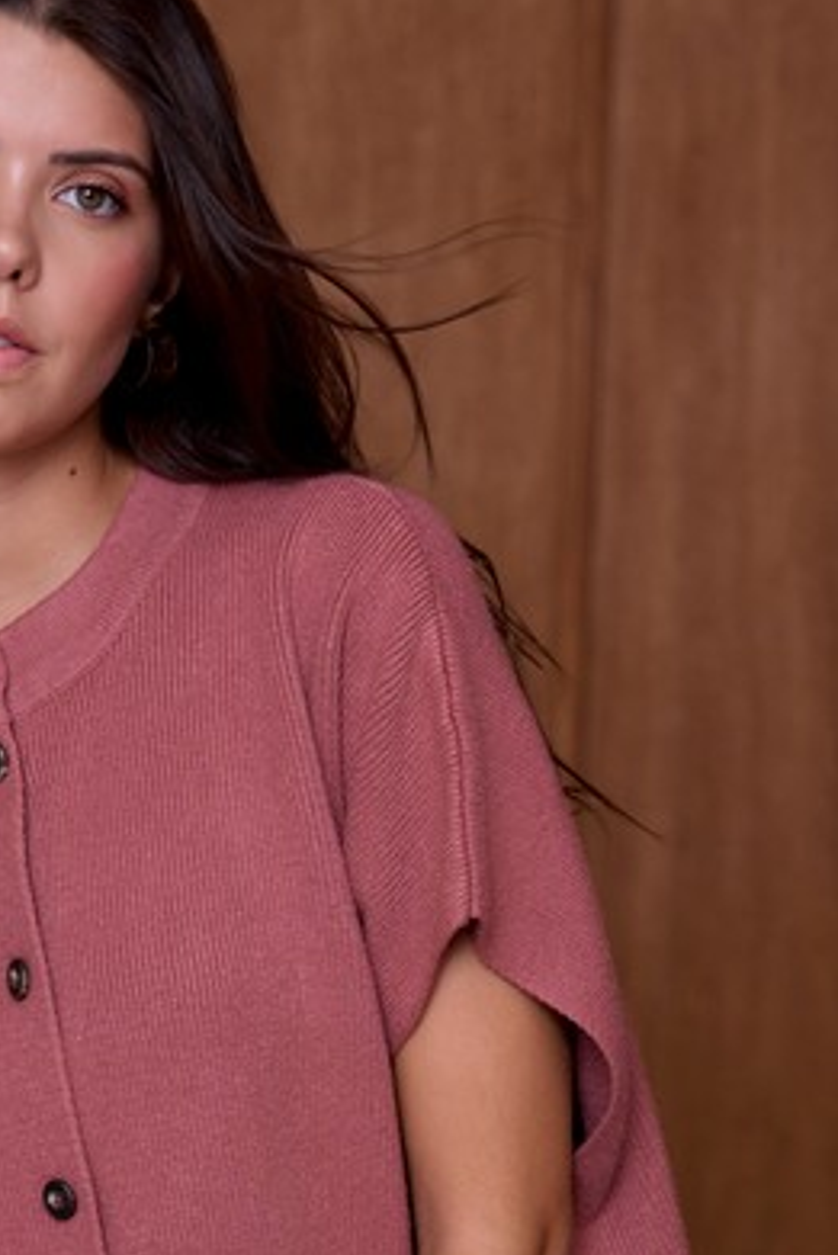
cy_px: 1184
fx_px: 5058
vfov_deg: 14.0
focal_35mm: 145
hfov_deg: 9.5
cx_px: 222
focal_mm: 70
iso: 500
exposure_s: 1/250
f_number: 4
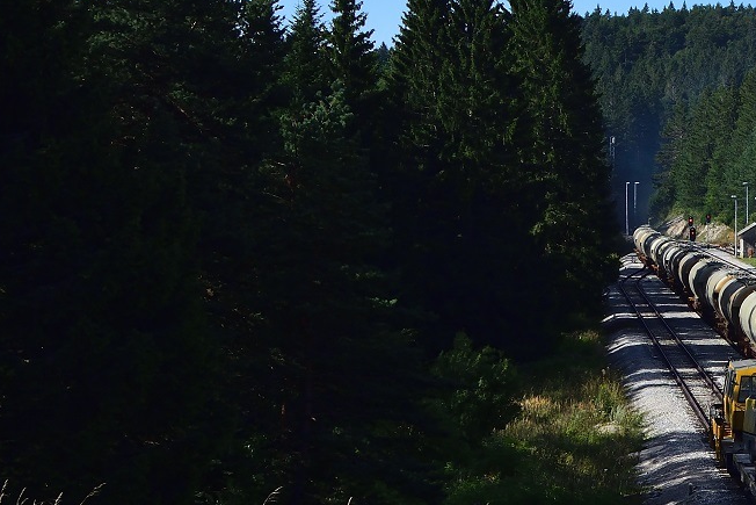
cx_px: 1093
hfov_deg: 17.5
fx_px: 2226
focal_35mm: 106
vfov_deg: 12.9
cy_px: 356
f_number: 7.1
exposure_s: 1/800
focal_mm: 24
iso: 200
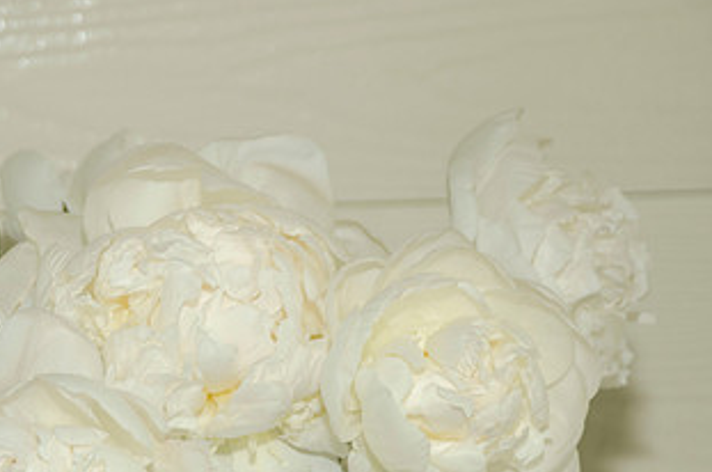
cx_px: 133
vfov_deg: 6.1
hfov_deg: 9.2
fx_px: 4421
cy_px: 399
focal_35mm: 224
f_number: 5.6
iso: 100
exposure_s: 1/60
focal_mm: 80
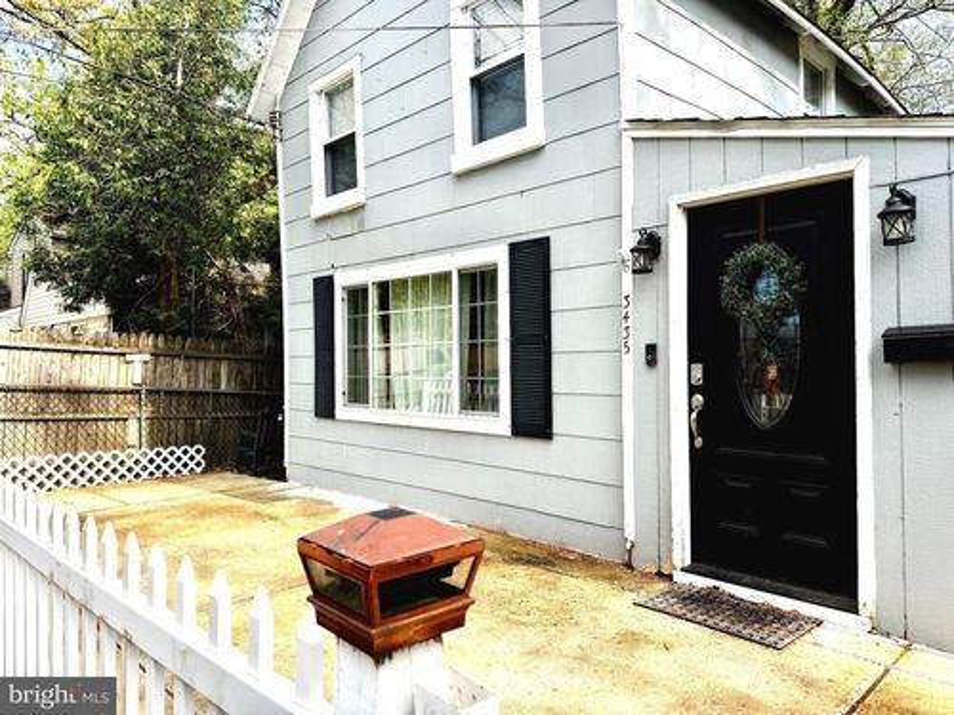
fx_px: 661
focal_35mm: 24
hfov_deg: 71.6
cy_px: 358
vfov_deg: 56.8
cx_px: 477
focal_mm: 6.76
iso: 80
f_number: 1.78
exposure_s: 1/2370
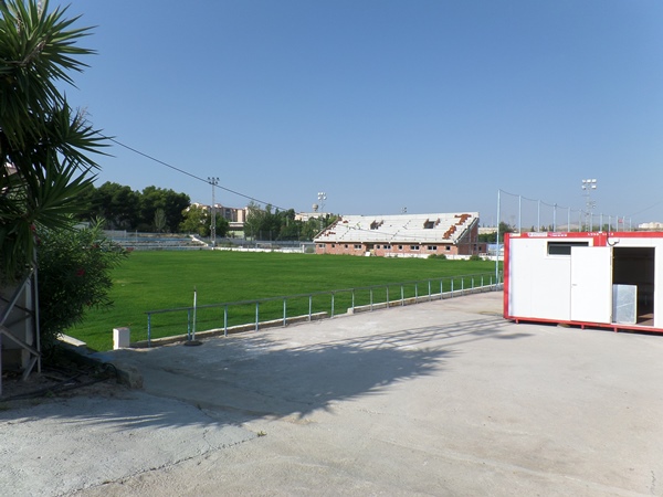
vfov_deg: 58.9
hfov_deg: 73.9
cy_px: 248
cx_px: 332
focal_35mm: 23
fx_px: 441
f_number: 4
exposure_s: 1/1000
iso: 100
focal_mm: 4.1
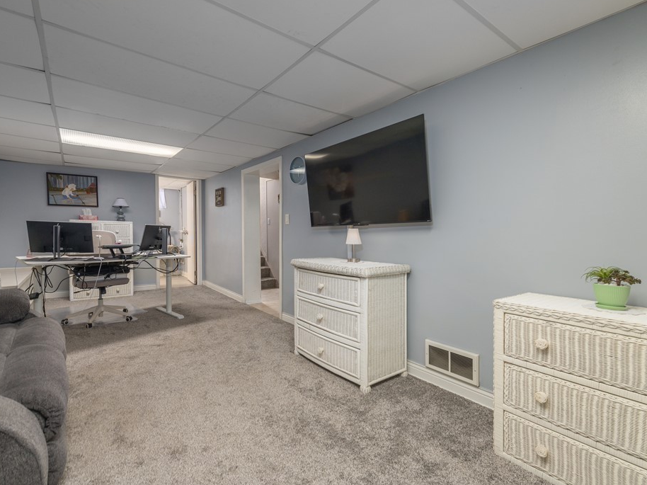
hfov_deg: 93.8
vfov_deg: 78.1
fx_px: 299
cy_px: 246
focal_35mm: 16
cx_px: 273
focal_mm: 14
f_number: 9
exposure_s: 1/60
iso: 200
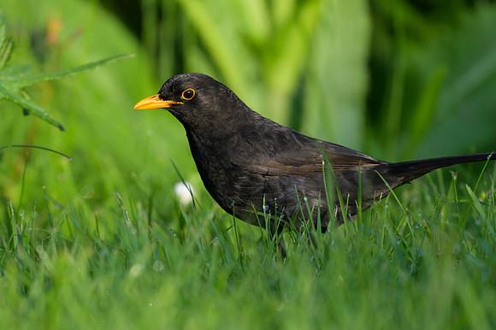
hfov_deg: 1.7
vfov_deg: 1.2
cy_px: 234
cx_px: 145
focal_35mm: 1190
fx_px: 16381
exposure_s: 1/500
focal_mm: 560
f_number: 4
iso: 160
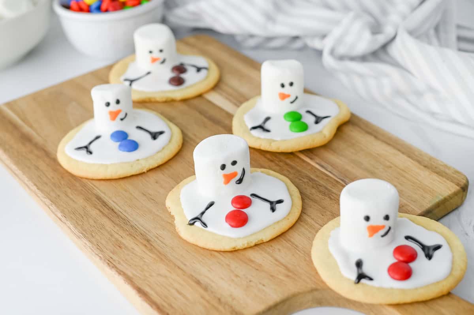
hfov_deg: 39.6
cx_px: 237
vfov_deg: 26.9
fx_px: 658
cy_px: 158
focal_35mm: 50
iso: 220
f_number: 5.6
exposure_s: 1/100
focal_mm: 50
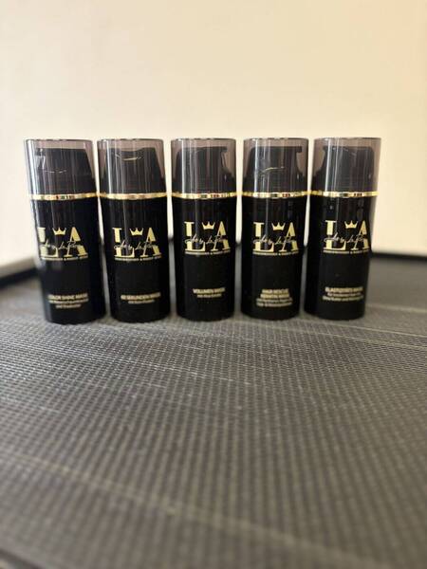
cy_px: 284
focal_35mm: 26
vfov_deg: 67.3
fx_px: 428
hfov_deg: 53.1
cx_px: 214
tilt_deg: -17.0
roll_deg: +0.6
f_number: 1.6
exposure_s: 1/50
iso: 320
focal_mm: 5.96
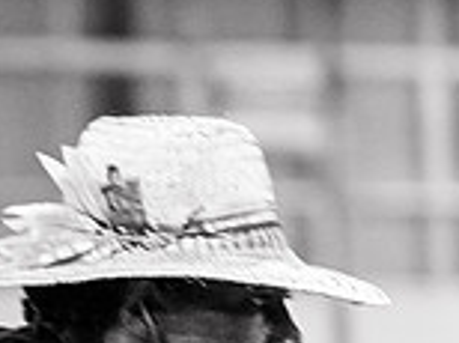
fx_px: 4131
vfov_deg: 4.7
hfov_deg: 6.3
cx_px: -173
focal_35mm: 312
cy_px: 447
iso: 2000
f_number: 1.2
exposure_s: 1/320
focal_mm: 50
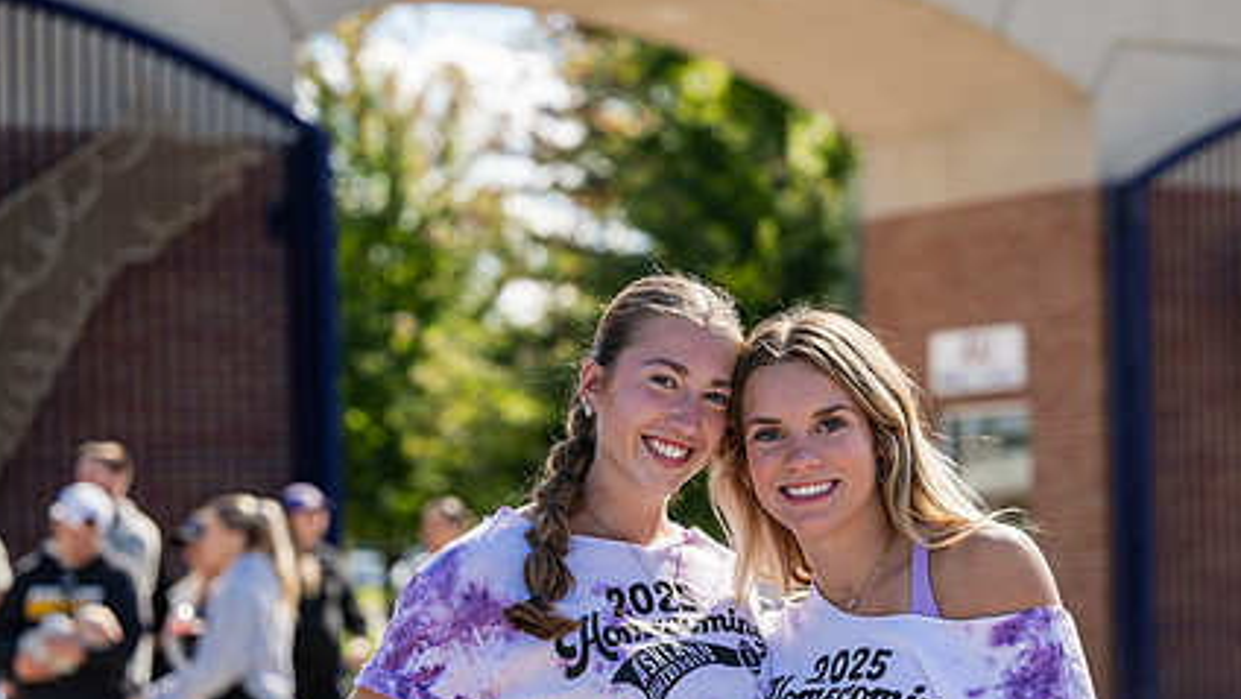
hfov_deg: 18.4
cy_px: 557
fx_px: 3819
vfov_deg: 10.4
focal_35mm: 116
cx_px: 834
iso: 160
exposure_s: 1/800
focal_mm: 81
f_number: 3.5
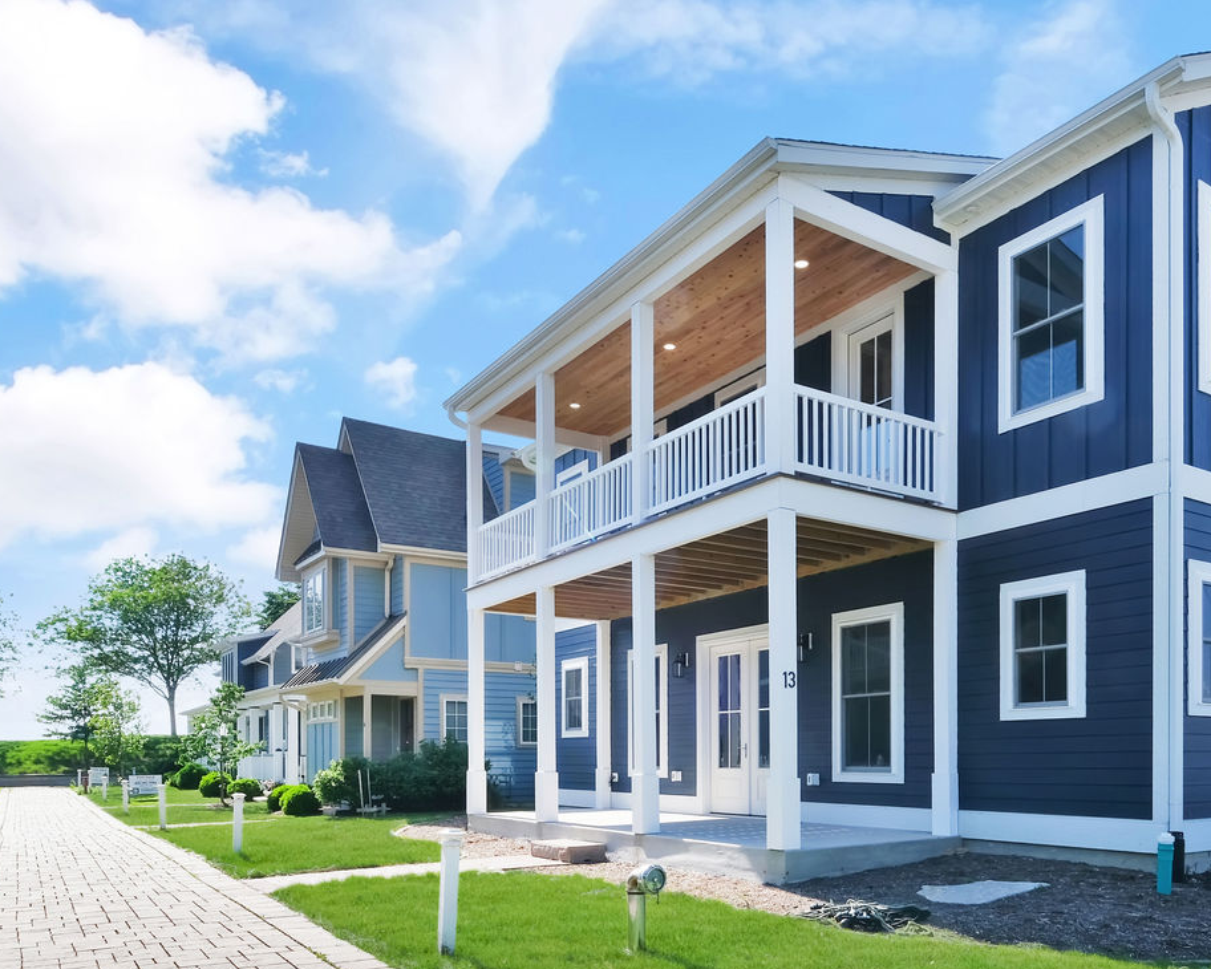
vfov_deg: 55.7
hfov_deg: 67.8
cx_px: 685
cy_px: 642
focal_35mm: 25
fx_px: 896
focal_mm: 10
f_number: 16
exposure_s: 1/60
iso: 160
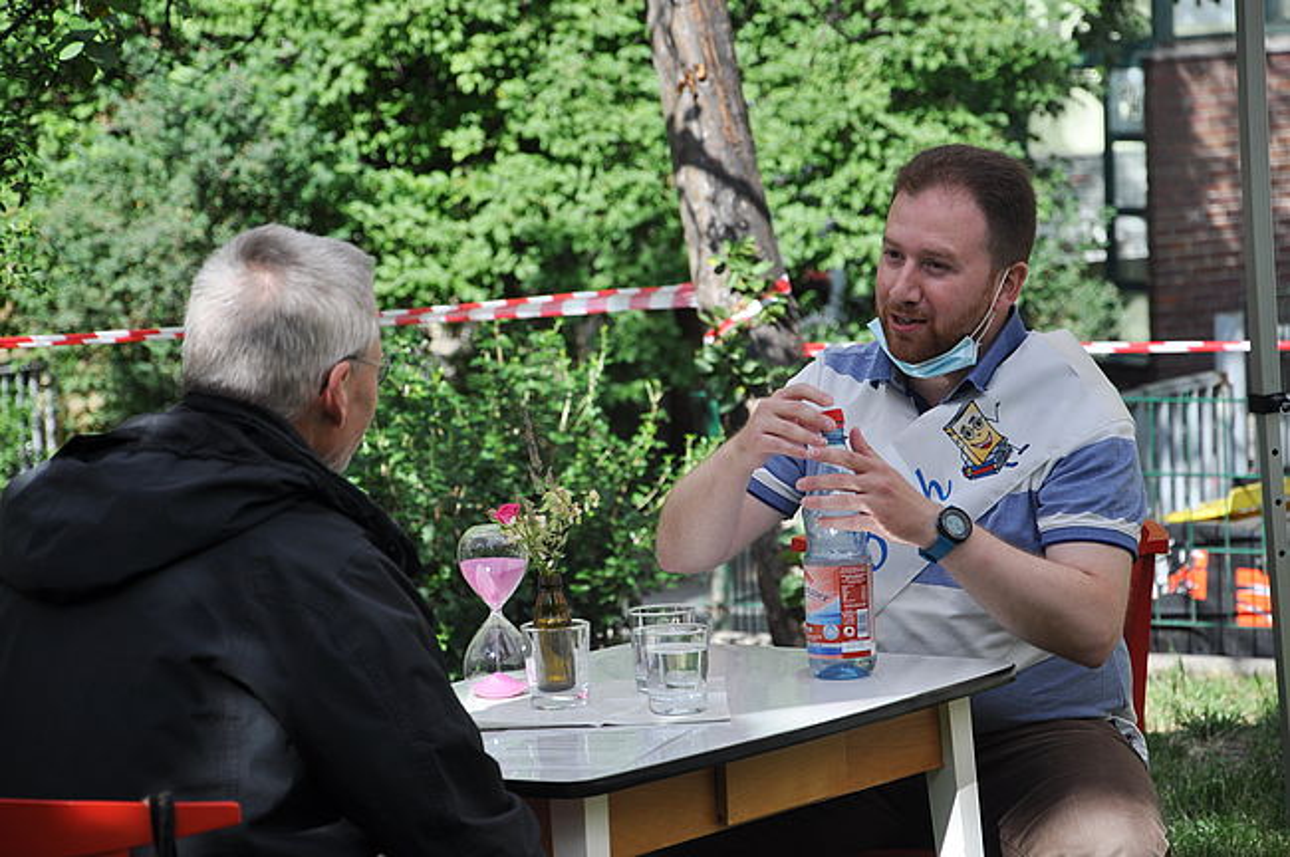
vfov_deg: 9.9
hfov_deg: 14.9
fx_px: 4940
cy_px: 428
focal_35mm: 138
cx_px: 645
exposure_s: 1/500
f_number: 5.6
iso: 250
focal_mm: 92
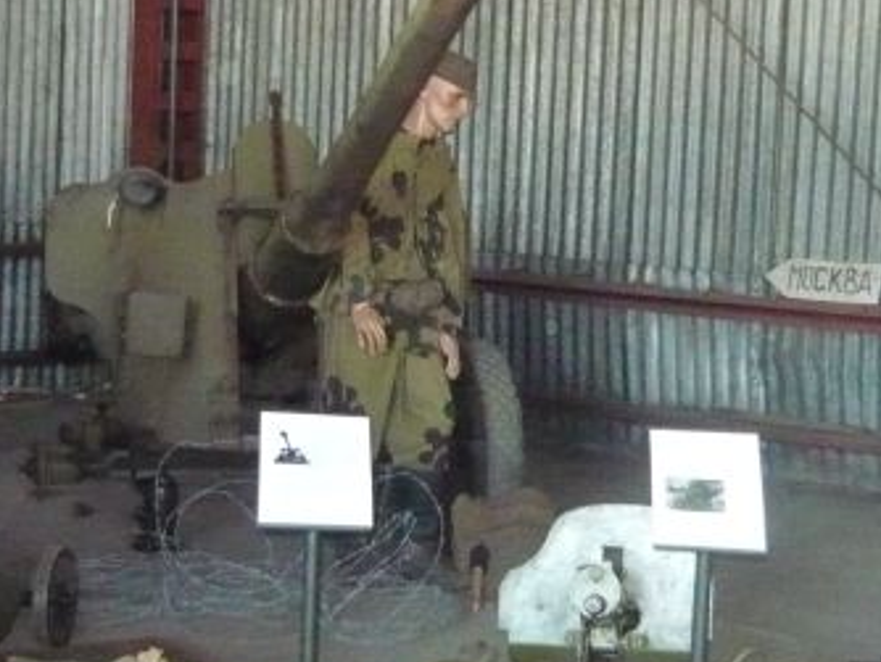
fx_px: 2012
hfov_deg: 24.7
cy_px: 348
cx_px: 480
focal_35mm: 79
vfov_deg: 18.7
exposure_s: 1/30
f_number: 2.8
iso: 1000
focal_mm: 5.5
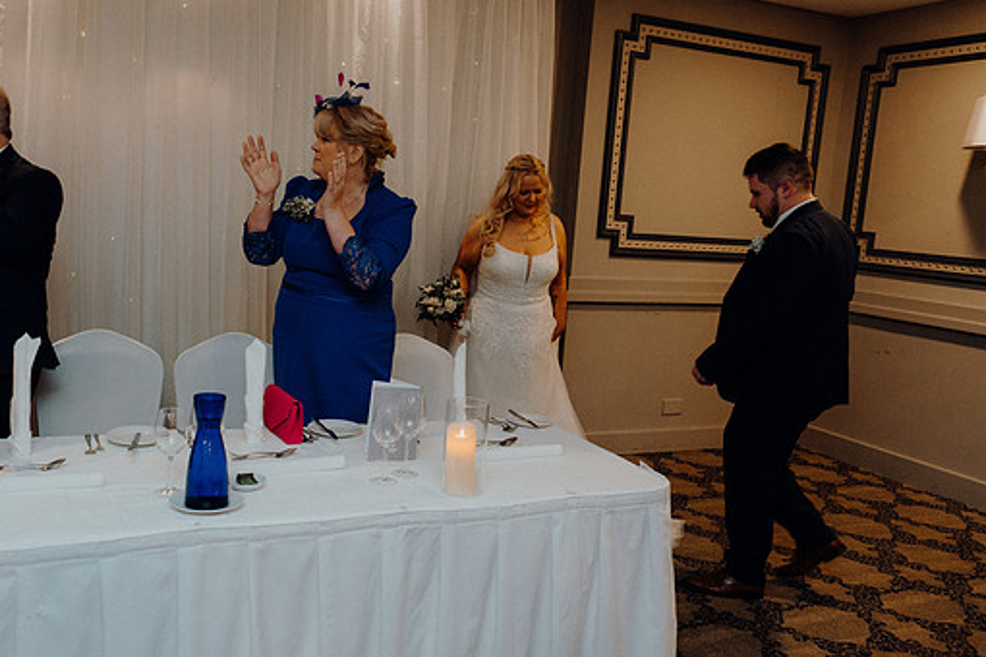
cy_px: 320
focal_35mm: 33
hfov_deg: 57.0
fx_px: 904
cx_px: 427
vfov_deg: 40.0
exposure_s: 1/160
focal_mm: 29
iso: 2500
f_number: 3.5
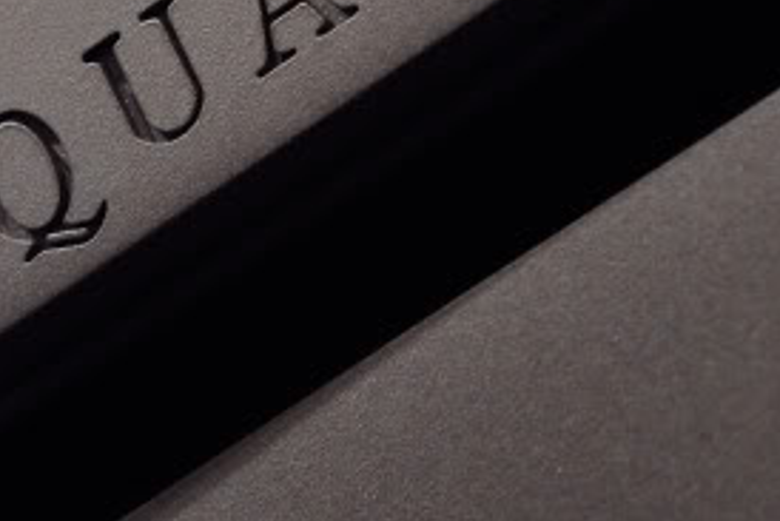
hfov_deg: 9.8
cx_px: 288
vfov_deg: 6.5
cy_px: -6
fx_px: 4552
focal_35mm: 210
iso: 200
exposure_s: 2
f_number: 8
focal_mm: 60
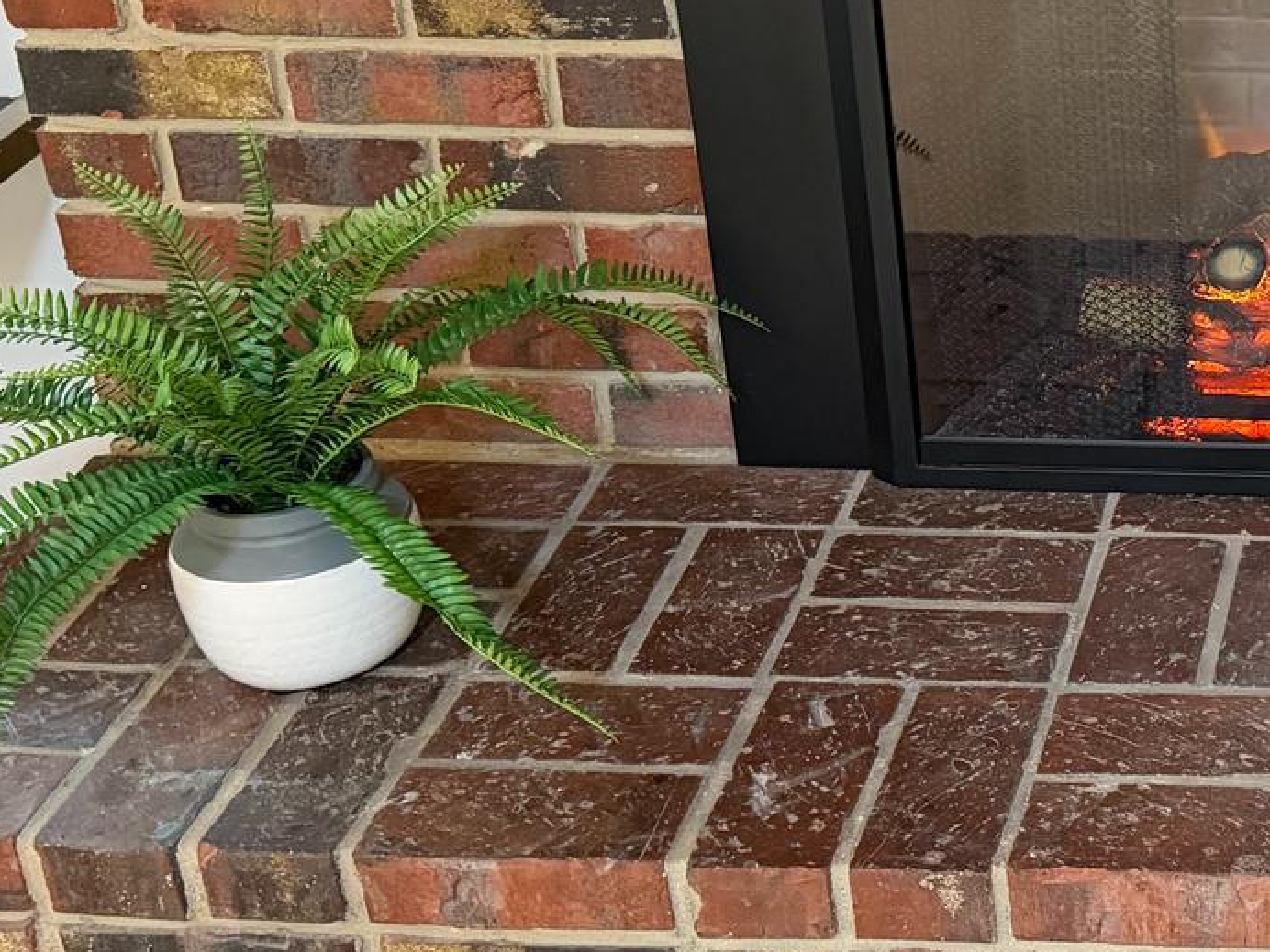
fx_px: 2605
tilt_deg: -24.9
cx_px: 1387
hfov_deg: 25.5
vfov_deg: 20.6
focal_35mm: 71
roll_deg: +0.3
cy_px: 288
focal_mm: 6.76
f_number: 1.78
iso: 640
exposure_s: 1/60
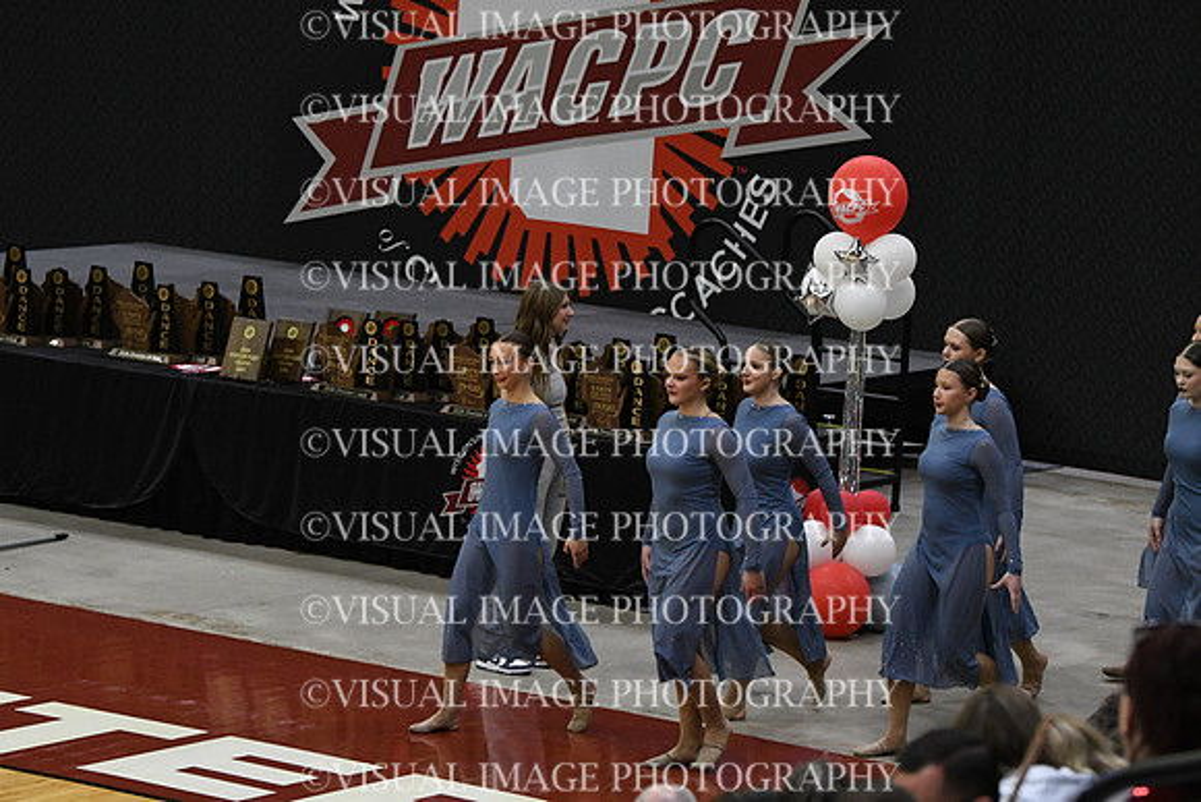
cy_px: 401
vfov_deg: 9.0
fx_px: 5105
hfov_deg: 13.4
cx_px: 600
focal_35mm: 153
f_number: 4
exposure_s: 1/500
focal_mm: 102
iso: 5000
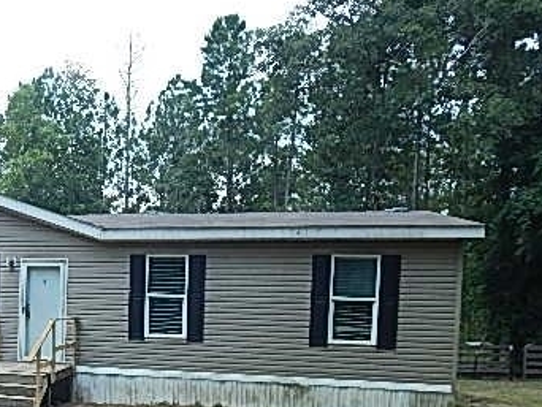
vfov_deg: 32.4
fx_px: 674
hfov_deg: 40.9
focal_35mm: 43
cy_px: 344
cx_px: 68
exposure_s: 1/500
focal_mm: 4
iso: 125
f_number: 3
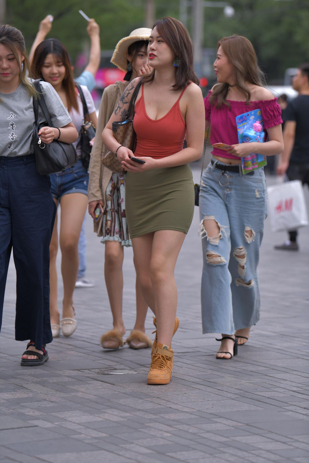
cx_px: 154
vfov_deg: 13.2
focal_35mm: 155
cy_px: 232
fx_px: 1995
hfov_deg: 8.9
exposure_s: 1/800
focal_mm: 155
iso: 400
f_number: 3.5
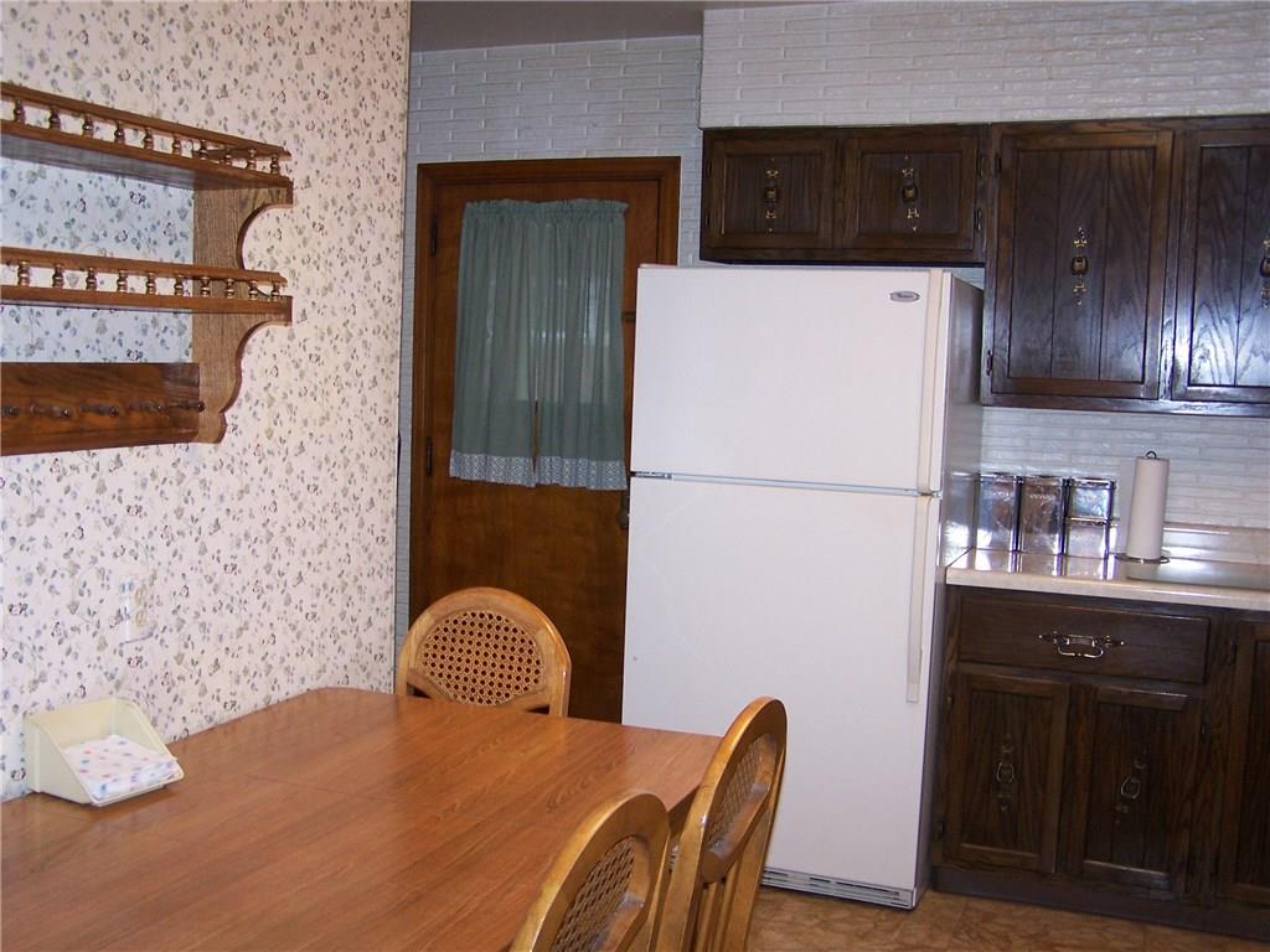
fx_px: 1394
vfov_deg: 37.7
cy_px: 476
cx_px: 635
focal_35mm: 38
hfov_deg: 49.0
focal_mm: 6.3
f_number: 2.8
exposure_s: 1/60
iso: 140
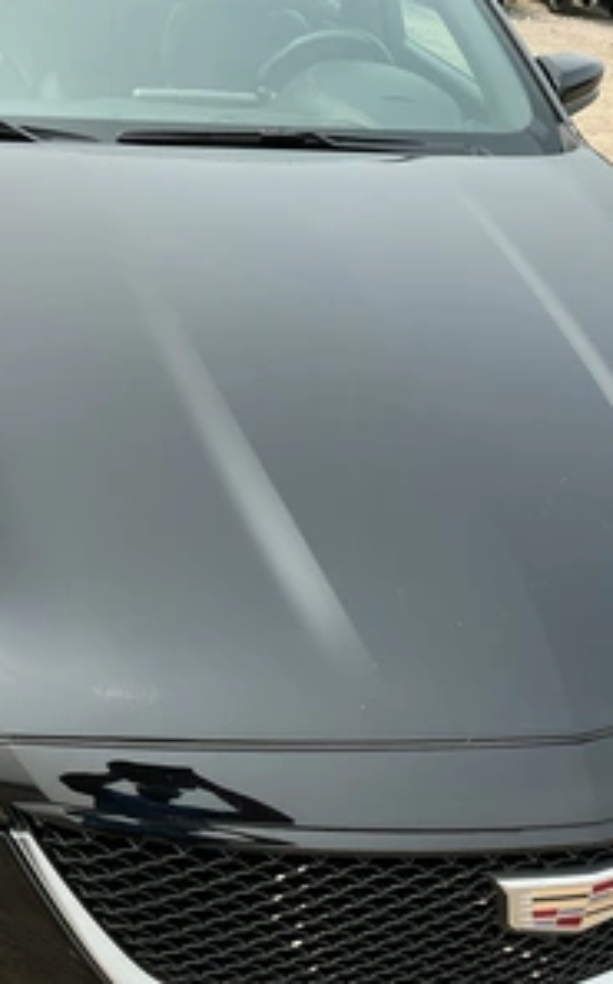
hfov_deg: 31.9
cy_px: 490
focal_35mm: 40
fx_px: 1072
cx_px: 282
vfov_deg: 49.3
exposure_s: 1/792
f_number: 1.8
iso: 25
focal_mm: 3
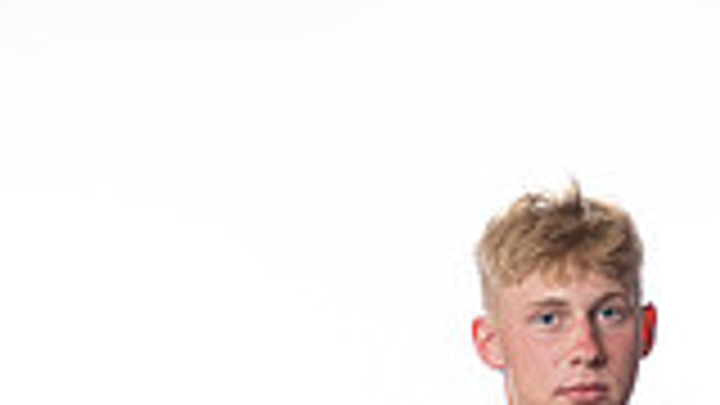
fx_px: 2367
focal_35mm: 124
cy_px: 963
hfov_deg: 17.3
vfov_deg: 8.9
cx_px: 472
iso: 400
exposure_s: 1/250
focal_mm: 42
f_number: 4
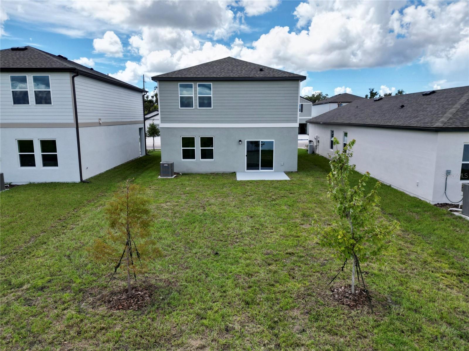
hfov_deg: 71.6
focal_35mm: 24
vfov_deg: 56.8
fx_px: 325
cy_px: 176
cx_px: 234
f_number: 1.7
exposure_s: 1/3200
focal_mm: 6.72
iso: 110
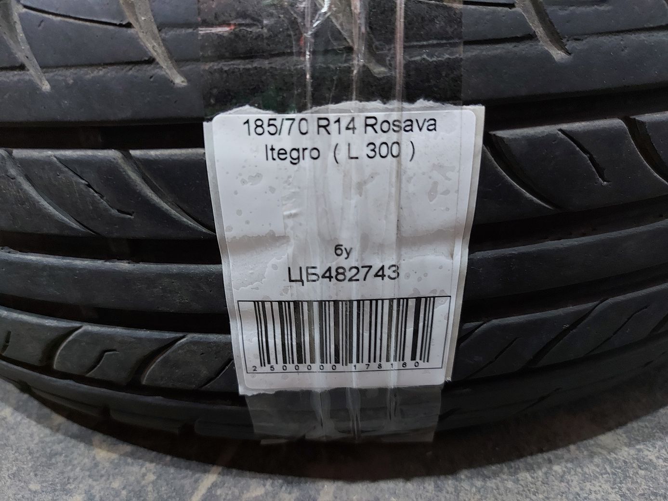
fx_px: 463
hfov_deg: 71.6
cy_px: 250
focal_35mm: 24
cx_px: 334
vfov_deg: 56.8
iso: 250
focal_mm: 5.23
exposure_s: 1/33
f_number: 1.8
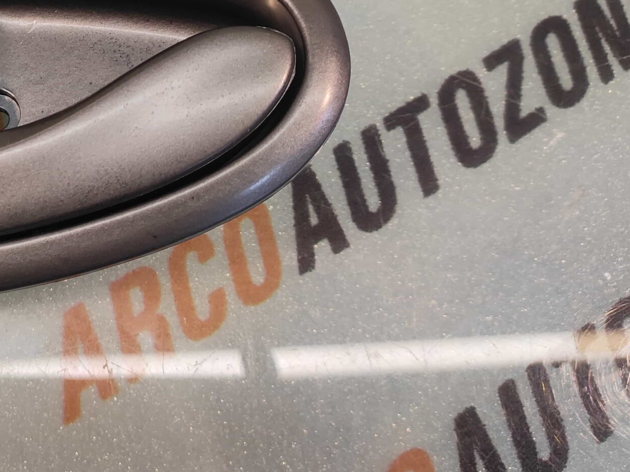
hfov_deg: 45.0
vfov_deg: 38.8
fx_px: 637
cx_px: 6
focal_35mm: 35
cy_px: 79
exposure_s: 1/33
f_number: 1.79
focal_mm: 4.74
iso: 87
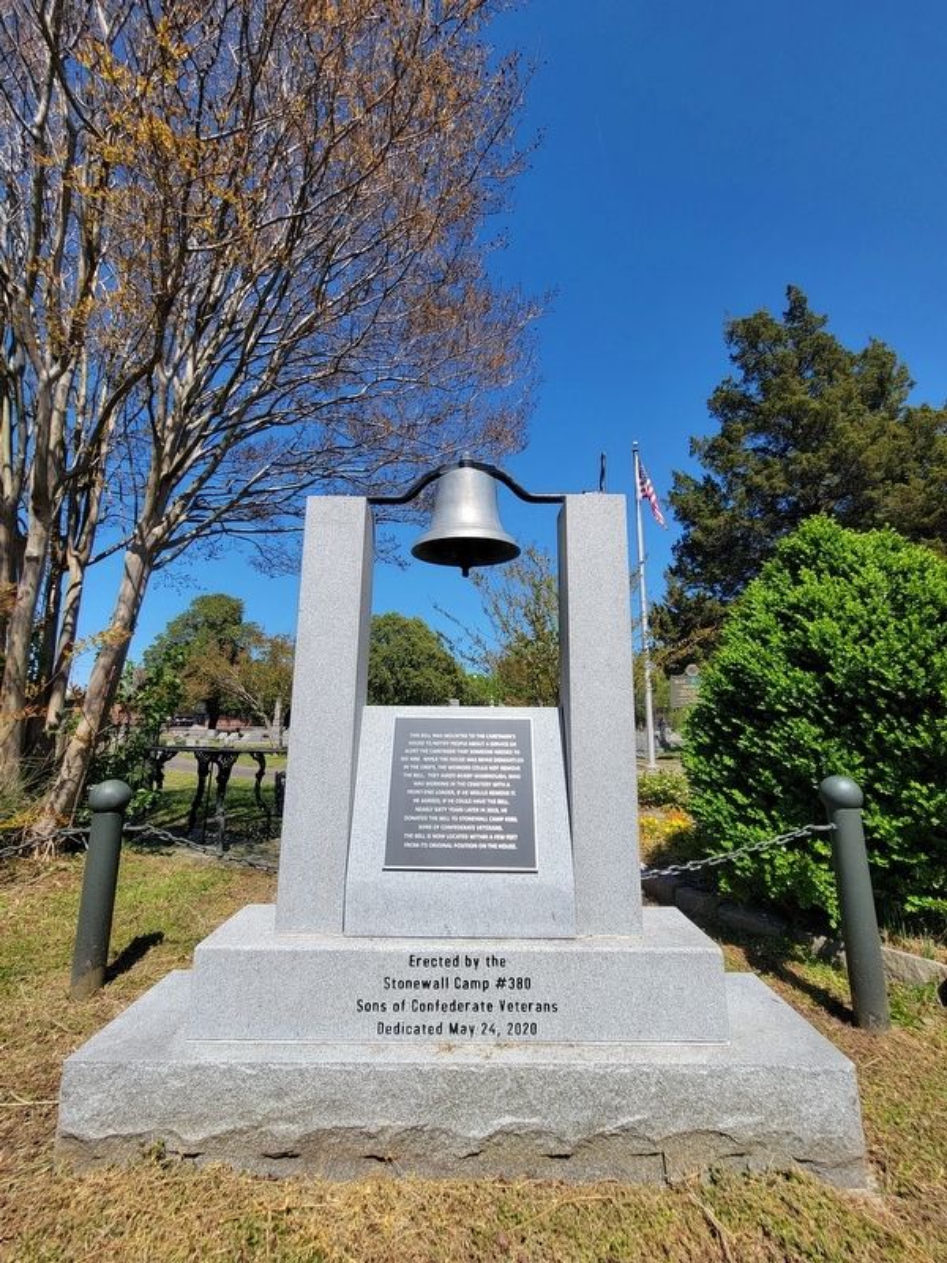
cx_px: 474
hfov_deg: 89.9
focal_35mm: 13
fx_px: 474
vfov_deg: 106.2
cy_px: 632
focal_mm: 2.2
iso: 50
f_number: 2.2
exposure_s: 1/1809
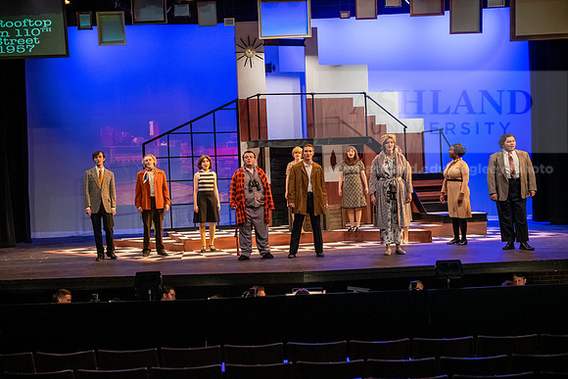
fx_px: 884
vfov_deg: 24.2
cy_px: 190
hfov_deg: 35.6
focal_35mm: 56
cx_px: 284
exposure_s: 1/200
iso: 4000
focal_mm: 56
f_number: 3.2
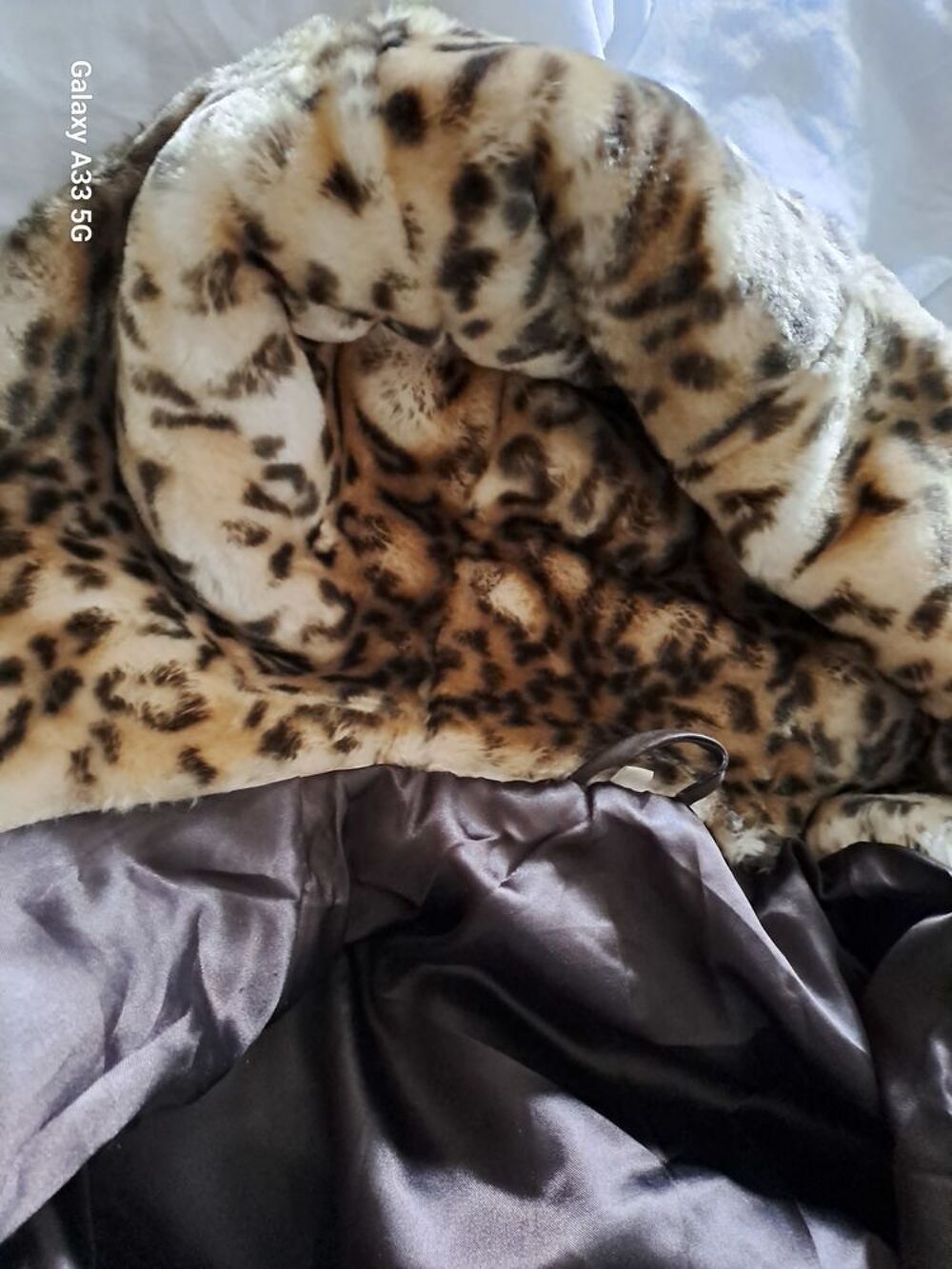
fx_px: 917
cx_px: 476
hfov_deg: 54.9
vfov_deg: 69.4
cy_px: 634
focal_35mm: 25
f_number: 1.8
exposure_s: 1/11
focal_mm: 4.65
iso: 1000
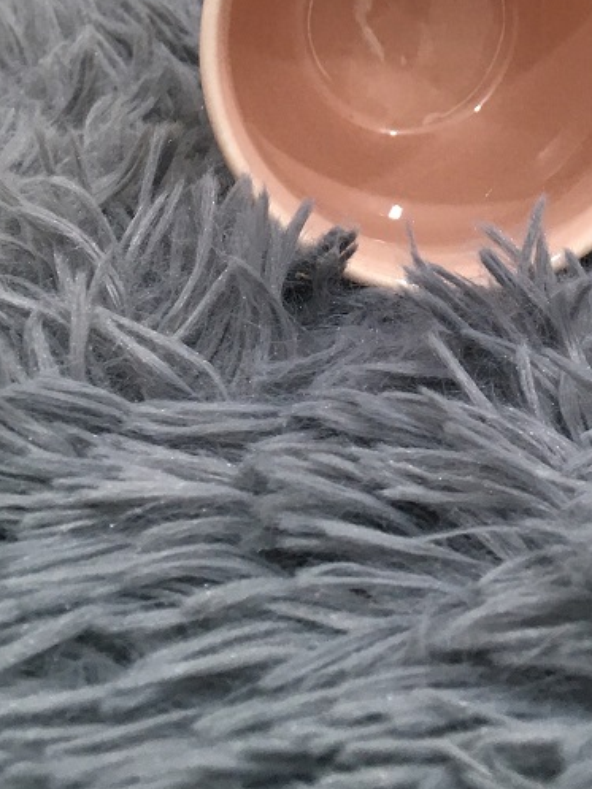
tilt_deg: -12.0
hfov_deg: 20.8
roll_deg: -0.7
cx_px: 446
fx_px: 1595
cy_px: -81
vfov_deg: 25.7
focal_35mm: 70
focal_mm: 4.15
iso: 100
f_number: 2.2
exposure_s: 1/33
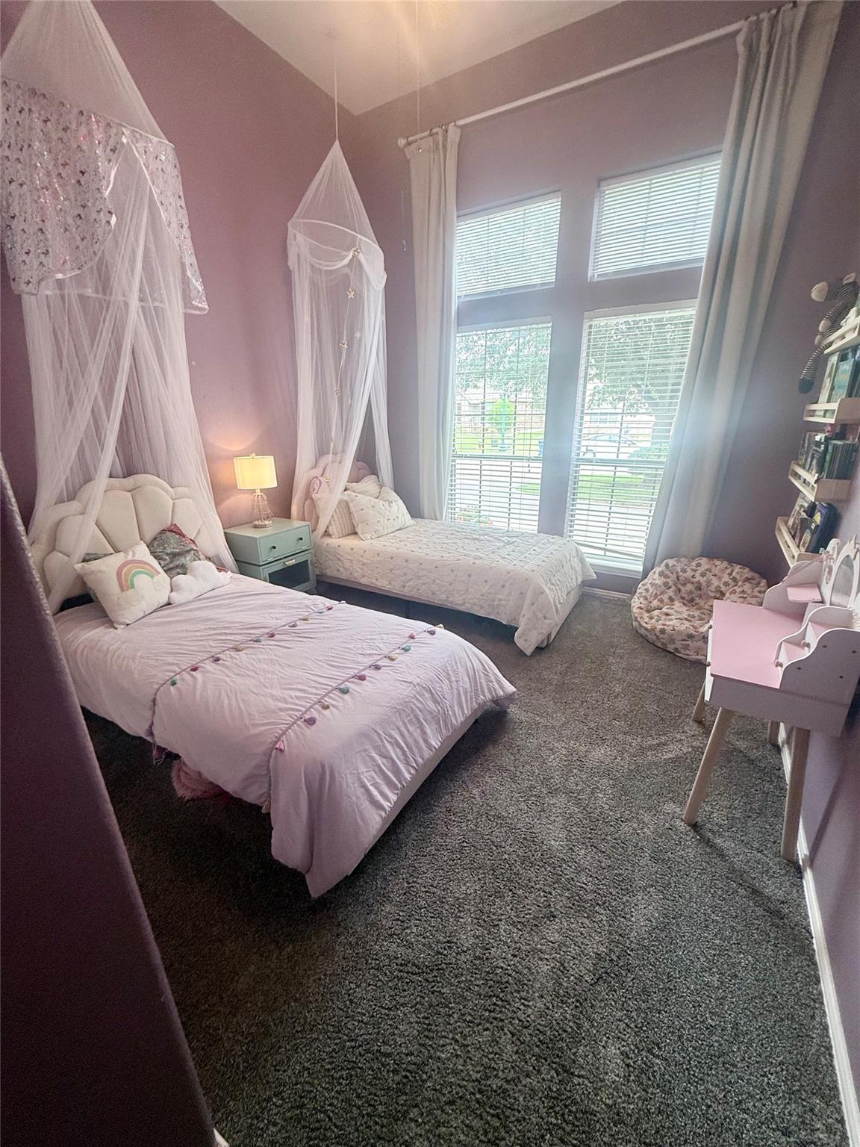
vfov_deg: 102.1
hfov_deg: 85.7
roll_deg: -0.3
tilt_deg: -17.3
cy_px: 574
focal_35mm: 14
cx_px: 430
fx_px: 464
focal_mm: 2.22
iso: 100
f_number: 2.2
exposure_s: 1/120
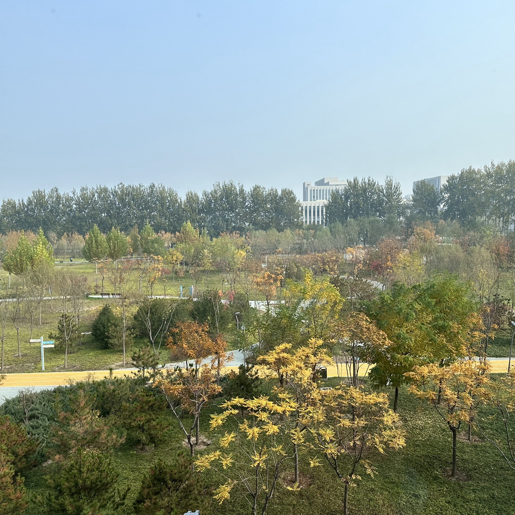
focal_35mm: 29
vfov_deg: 55.6
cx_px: 243
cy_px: 259
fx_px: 488
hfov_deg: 55.6
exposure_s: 1/2525
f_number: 1.78
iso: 80
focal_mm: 6.86
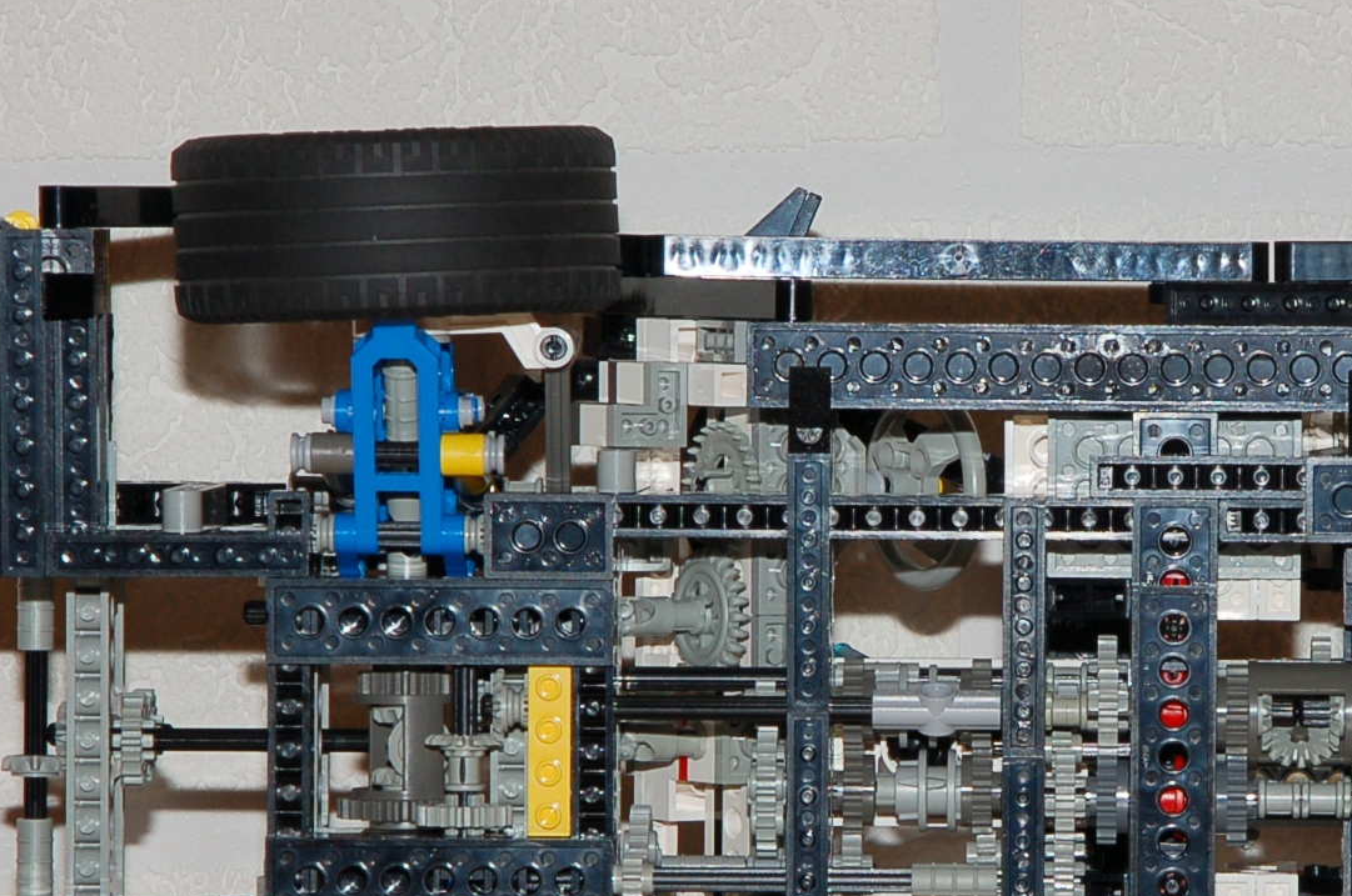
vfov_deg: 4.8
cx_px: 1071
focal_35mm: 288
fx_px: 10798
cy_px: 687
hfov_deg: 7.2
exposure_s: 1/60
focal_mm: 92
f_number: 13
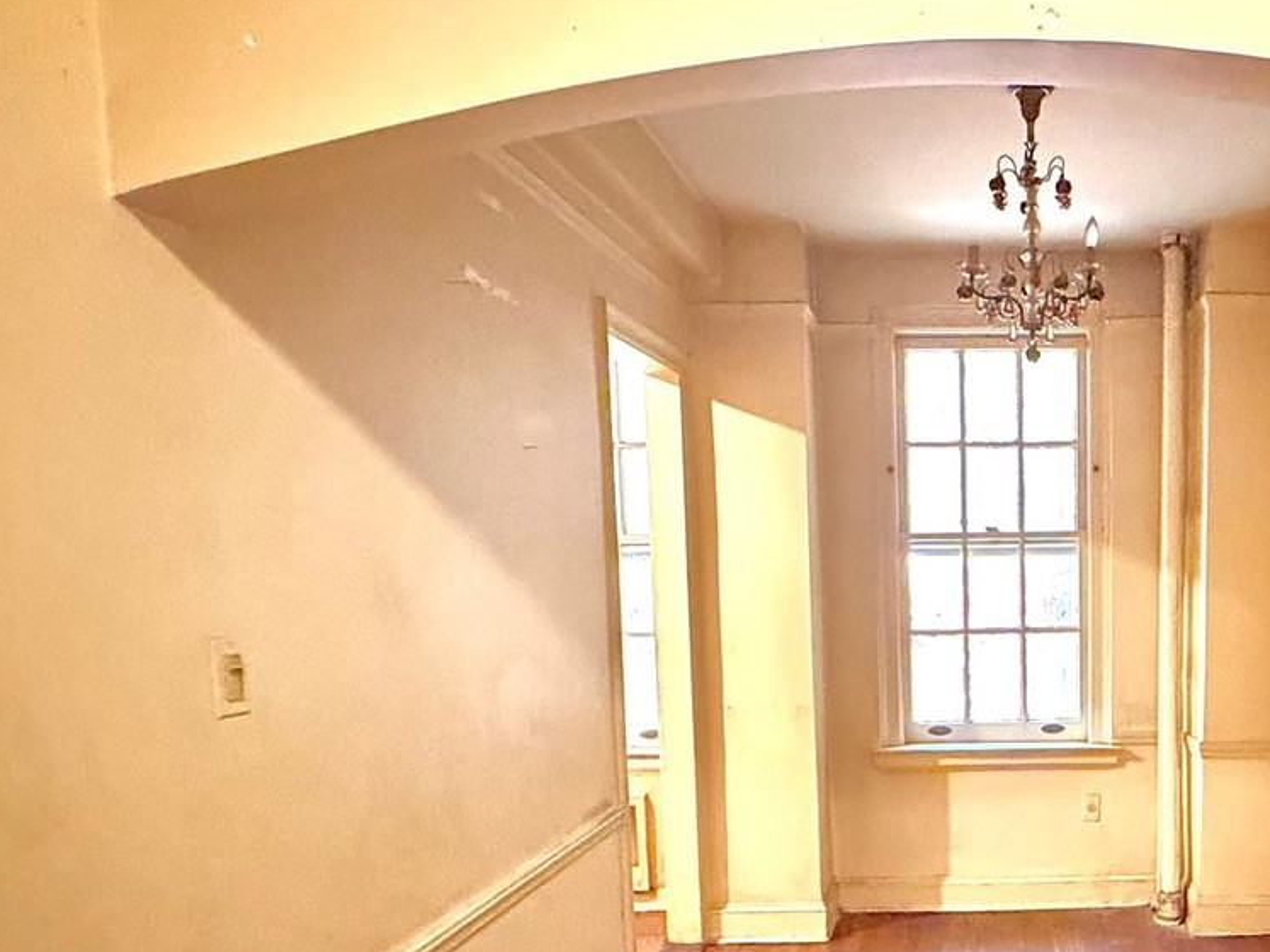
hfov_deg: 55.5
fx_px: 1100
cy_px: 682
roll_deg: +0.7
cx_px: 1027
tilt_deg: -6.2
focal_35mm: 30
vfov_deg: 45.6
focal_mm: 2.22
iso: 1000
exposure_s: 1/40
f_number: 2.2
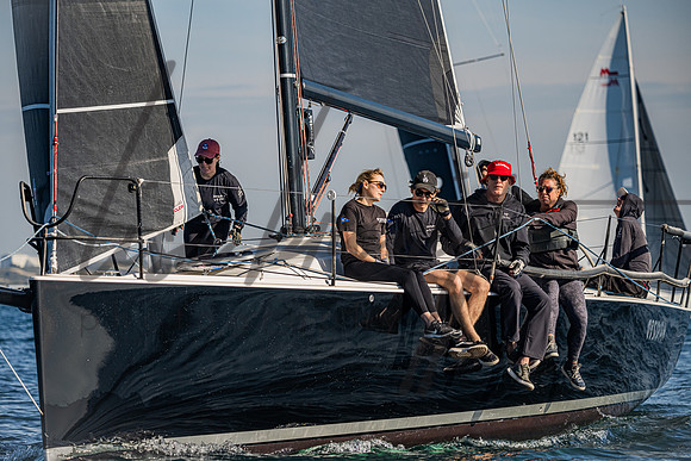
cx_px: 338
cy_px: 231
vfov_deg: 6.6
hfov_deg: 9.9
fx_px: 3989
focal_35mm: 208
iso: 400
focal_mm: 200
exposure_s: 1/5000
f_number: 5
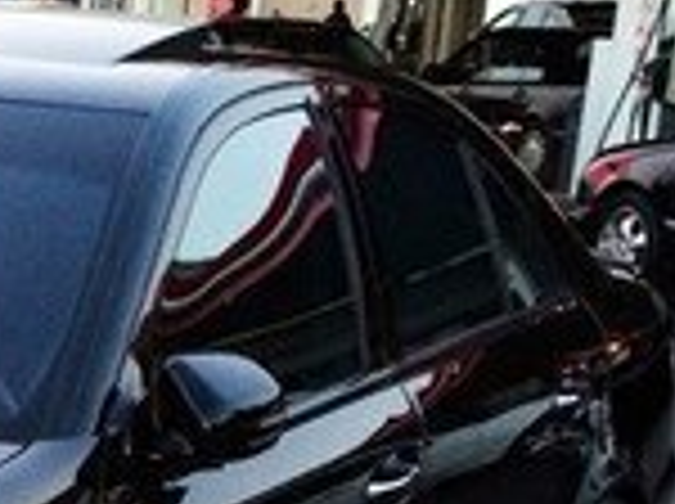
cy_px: 763
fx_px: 2492
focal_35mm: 128
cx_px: -454
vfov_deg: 11.1
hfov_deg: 14.0
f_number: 2.2
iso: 125
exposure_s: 1/33
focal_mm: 4.15
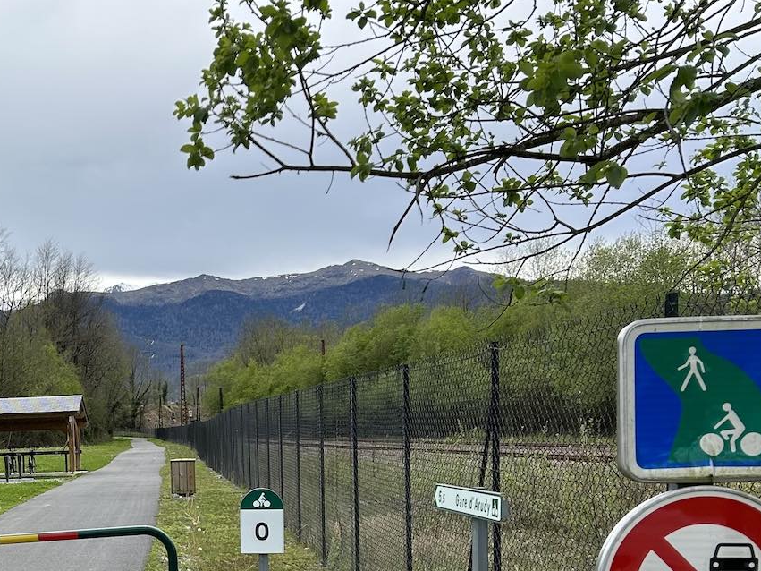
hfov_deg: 32.3
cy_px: 488
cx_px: 5
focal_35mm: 55
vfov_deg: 25.9
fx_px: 1209
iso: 50
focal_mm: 5.7
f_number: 1.5
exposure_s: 1/2994
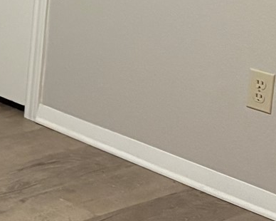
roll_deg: +0.8
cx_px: -375
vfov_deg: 11.3
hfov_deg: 11.8
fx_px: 1094
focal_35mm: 134
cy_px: -53
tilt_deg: -13.0
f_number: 1.6
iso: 500
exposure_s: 1/40
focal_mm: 5.96
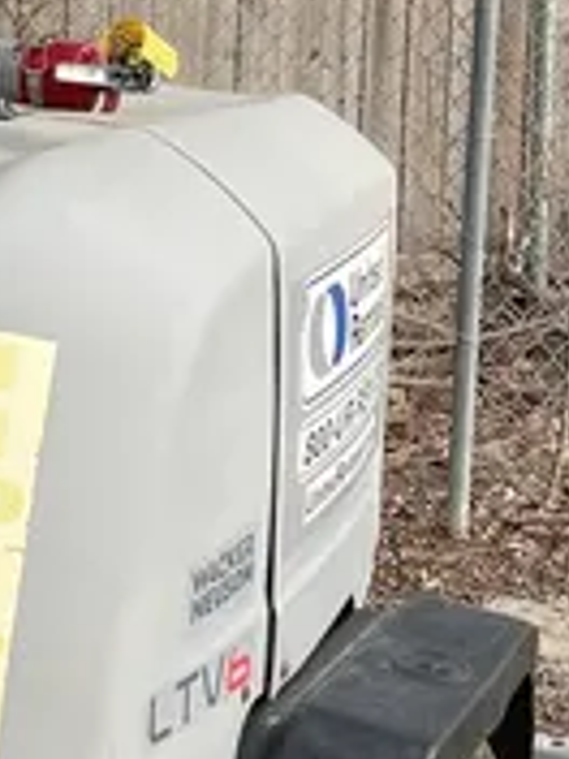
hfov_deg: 13.2
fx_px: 2367
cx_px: -203
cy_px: 205
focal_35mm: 108
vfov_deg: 18.1
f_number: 1.6
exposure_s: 1/1212
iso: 50
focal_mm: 5.1
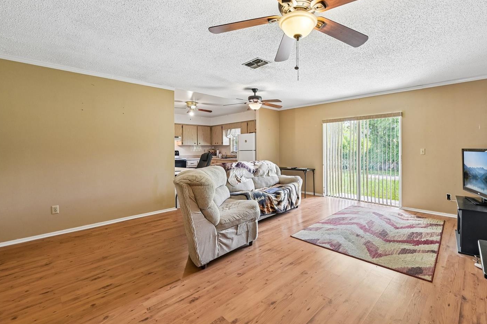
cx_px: 276
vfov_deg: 73.6
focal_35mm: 16
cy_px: 150
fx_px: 216
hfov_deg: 96.2
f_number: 8
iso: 400
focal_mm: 14
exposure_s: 1/40
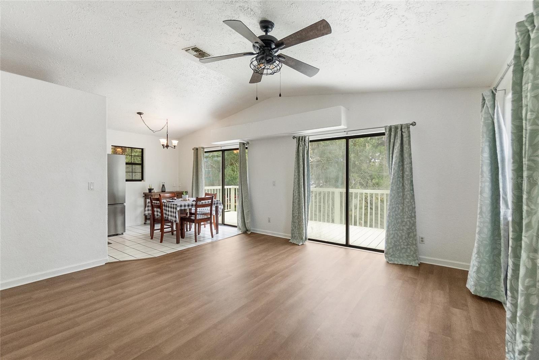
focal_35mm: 15
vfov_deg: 77.3
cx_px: 270
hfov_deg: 100.4
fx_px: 225
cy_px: 180
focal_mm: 10
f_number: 4
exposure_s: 1/750
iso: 640
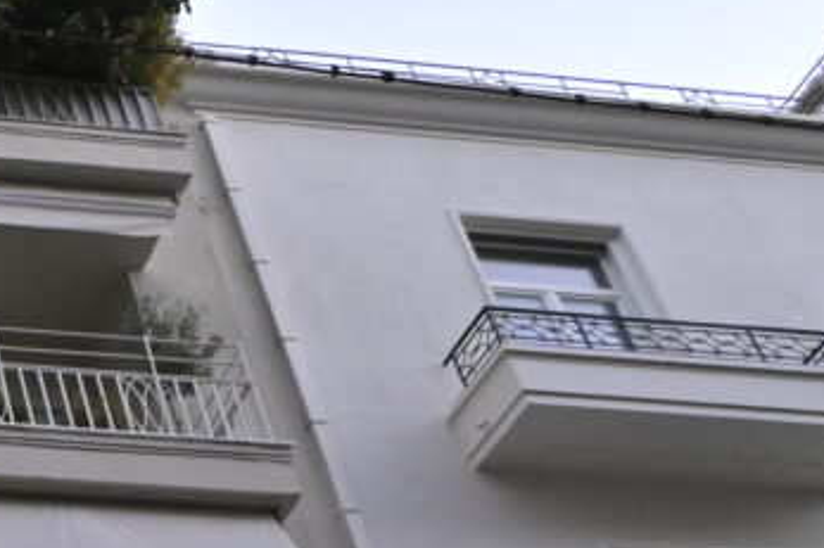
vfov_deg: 15.7
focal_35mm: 83
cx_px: -470
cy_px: 688
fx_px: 1899
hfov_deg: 20.4
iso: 6400
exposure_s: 1/80
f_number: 8
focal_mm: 24
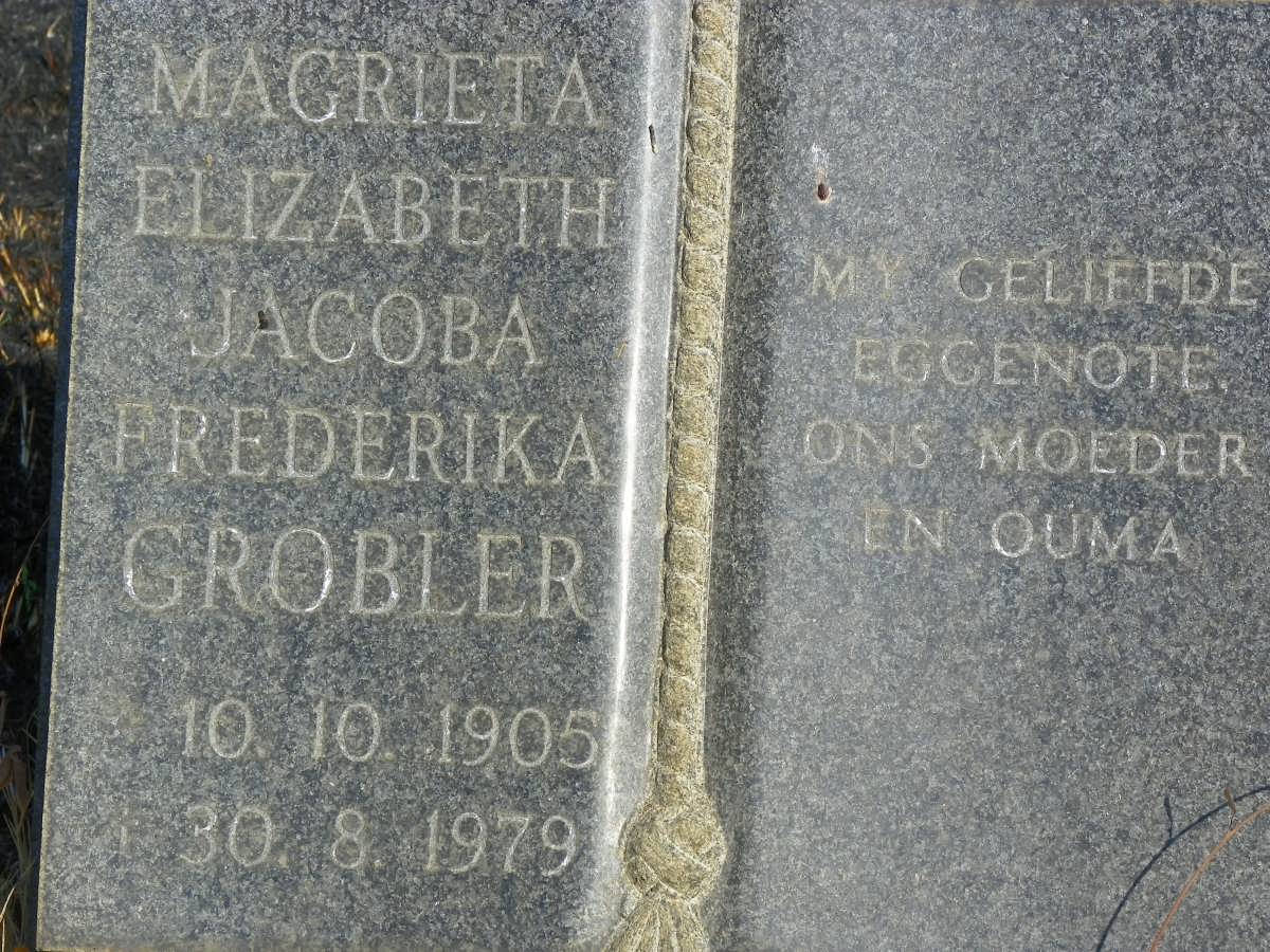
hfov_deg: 12.6
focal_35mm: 157
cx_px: 635
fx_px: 5760
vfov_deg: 9.5
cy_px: 476
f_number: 5
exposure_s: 1/320
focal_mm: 28
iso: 64
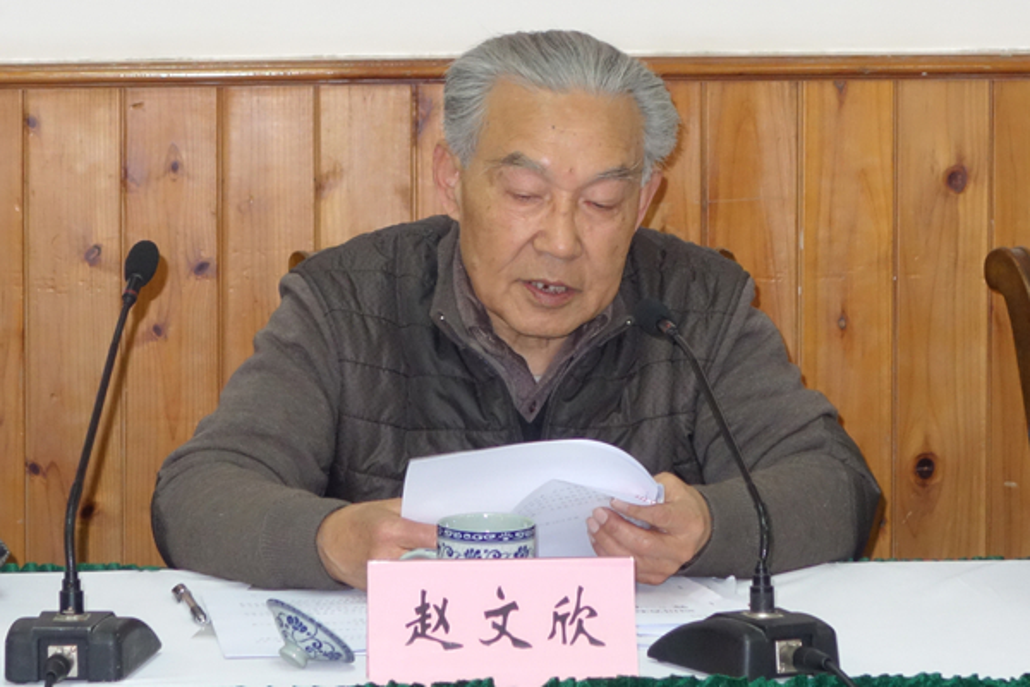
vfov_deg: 18.2
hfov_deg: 27.0
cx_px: 515
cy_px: 344
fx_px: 2146
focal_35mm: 75
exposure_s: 1/30
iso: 800
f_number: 4
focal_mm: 27.86
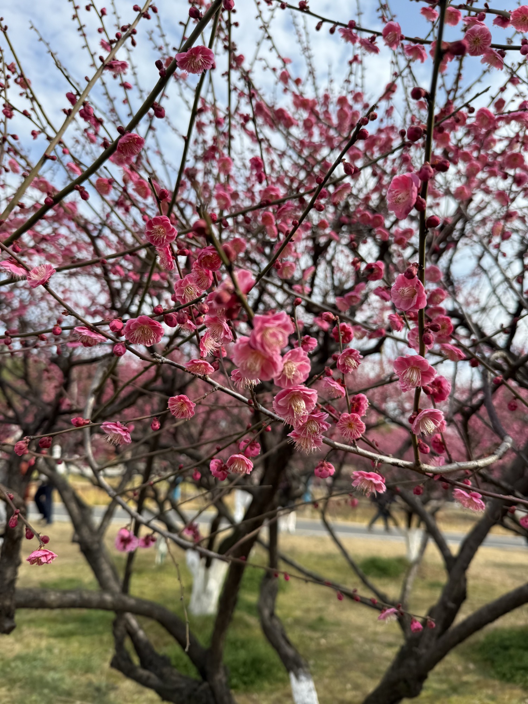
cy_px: 352
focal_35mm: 24
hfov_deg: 56.8
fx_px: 488
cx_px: 264
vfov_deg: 71.6
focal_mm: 6.76
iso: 80
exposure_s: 1/2801
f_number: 1.78
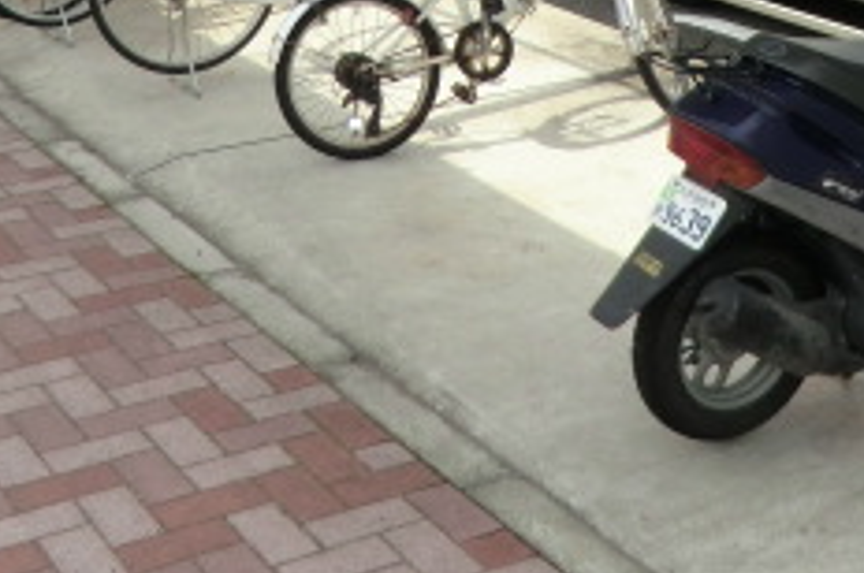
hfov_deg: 29.2
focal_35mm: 69
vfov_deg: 18.4
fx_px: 1654
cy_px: -164
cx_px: 525
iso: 80
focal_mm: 4.3
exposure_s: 1/640
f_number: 3.2
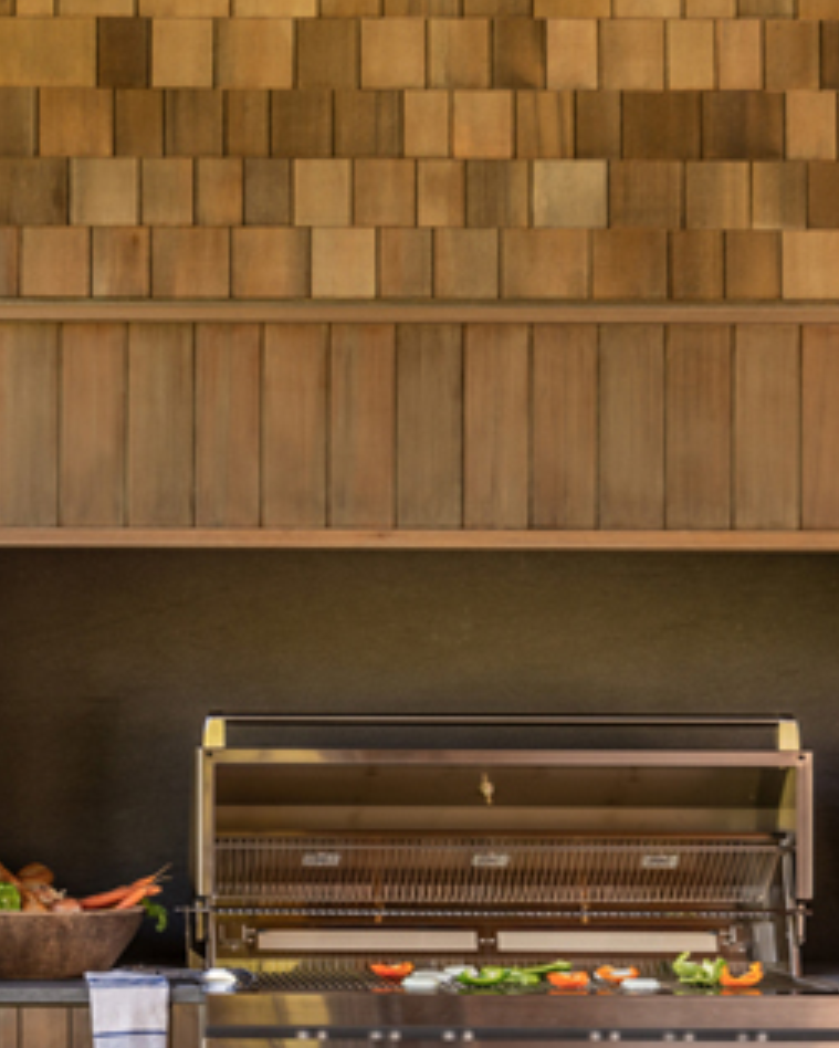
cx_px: 23
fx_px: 2947
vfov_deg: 20.1
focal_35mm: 95
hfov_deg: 15.9
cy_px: 718
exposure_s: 1/10
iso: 100
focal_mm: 32
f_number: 8
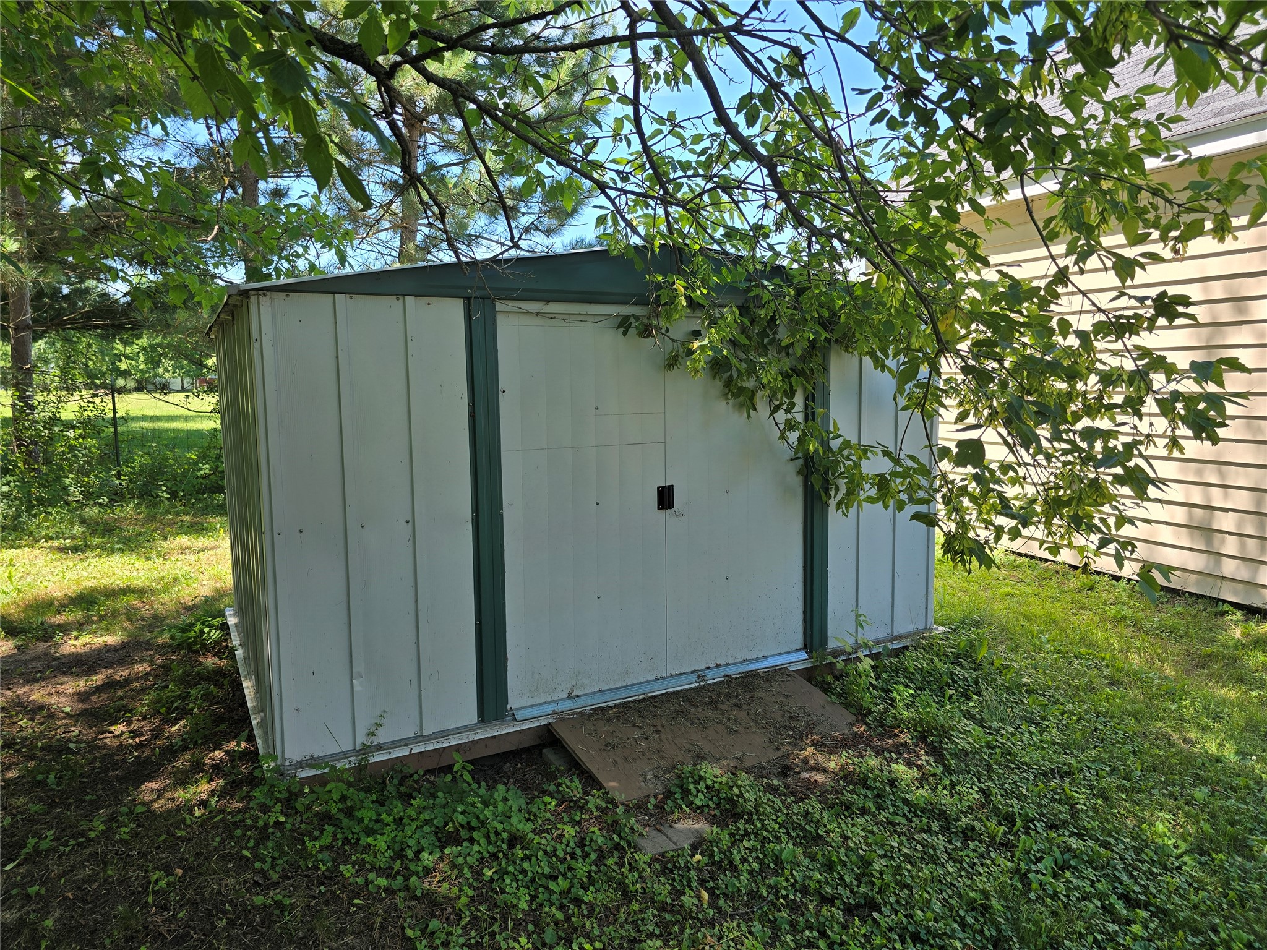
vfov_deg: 58.9
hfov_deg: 73.9
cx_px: 634
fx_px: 842
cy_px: 475
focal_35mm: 23
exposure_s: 1/181
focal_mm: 6.3
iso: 12
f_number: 1.7
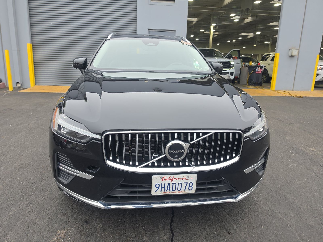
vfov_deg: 58.9
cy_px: 121
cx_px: 162
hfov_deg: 73.9
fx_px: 215
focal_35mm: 23
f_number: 1.4
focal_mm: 6.5
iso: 15
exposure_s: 1/119
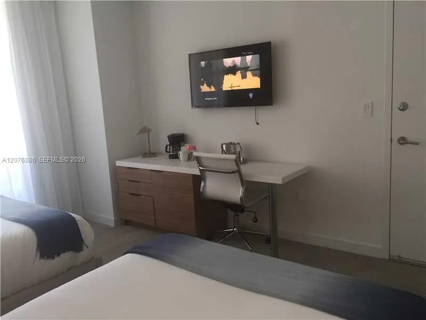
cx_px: 213
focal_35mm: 29
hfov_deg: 61.7
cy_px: 160
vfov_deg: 48.2
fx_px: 357
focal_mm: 4.15
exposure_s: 1/30
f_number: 2.2
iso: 50
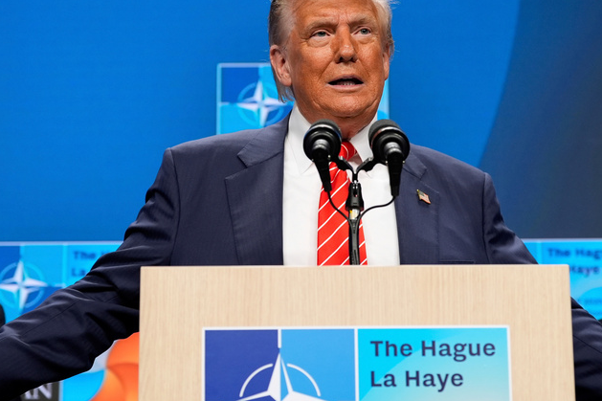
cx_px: 309
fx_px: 1906
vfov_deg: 12.0
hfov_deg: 18.0
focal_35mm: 114
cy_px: 209
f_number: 3.5
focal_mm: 70
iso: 1600
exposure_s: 1/400
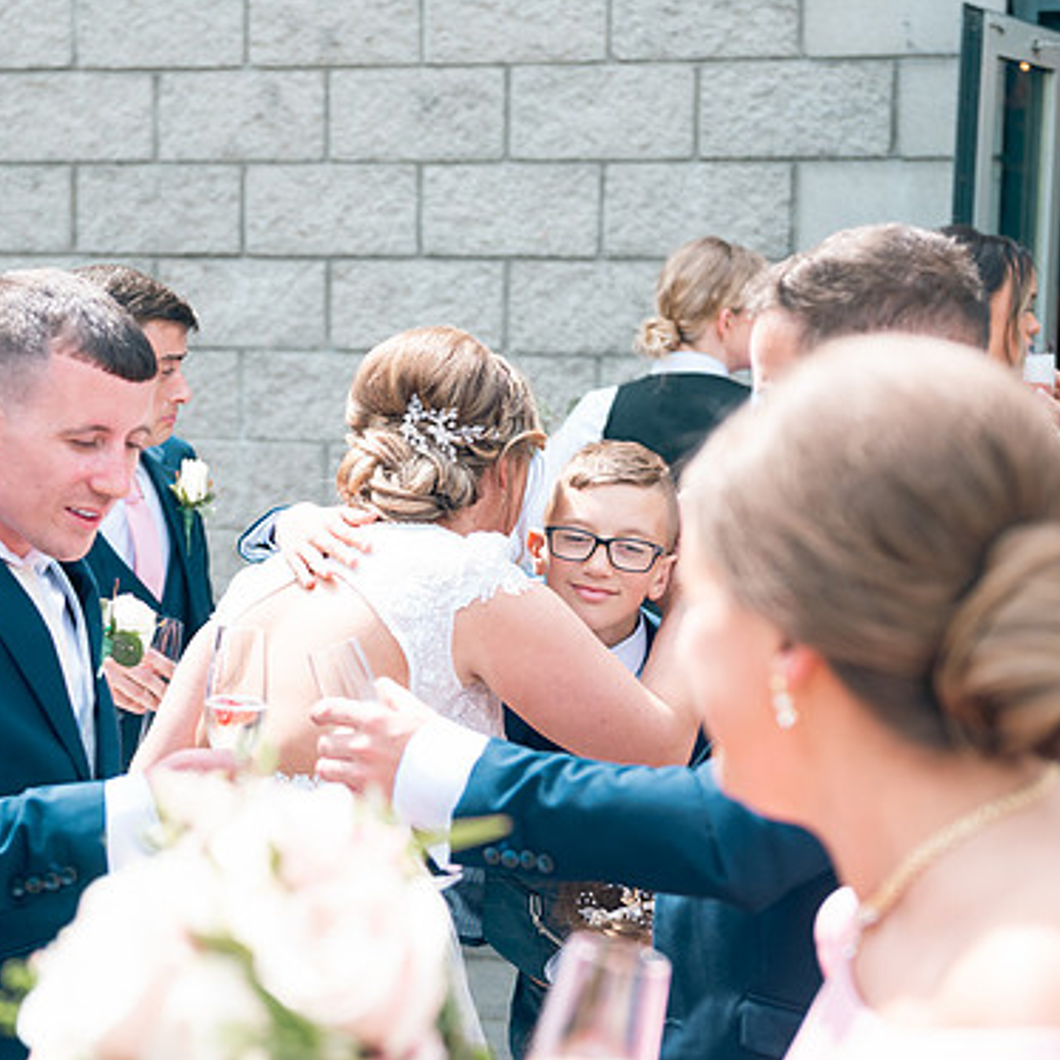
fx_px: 2287
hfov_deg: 26.0
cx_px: 371
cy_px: 534
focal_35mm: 66
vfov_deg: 26.1
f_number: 3.5
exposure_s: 1/250
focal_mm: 50
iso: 80
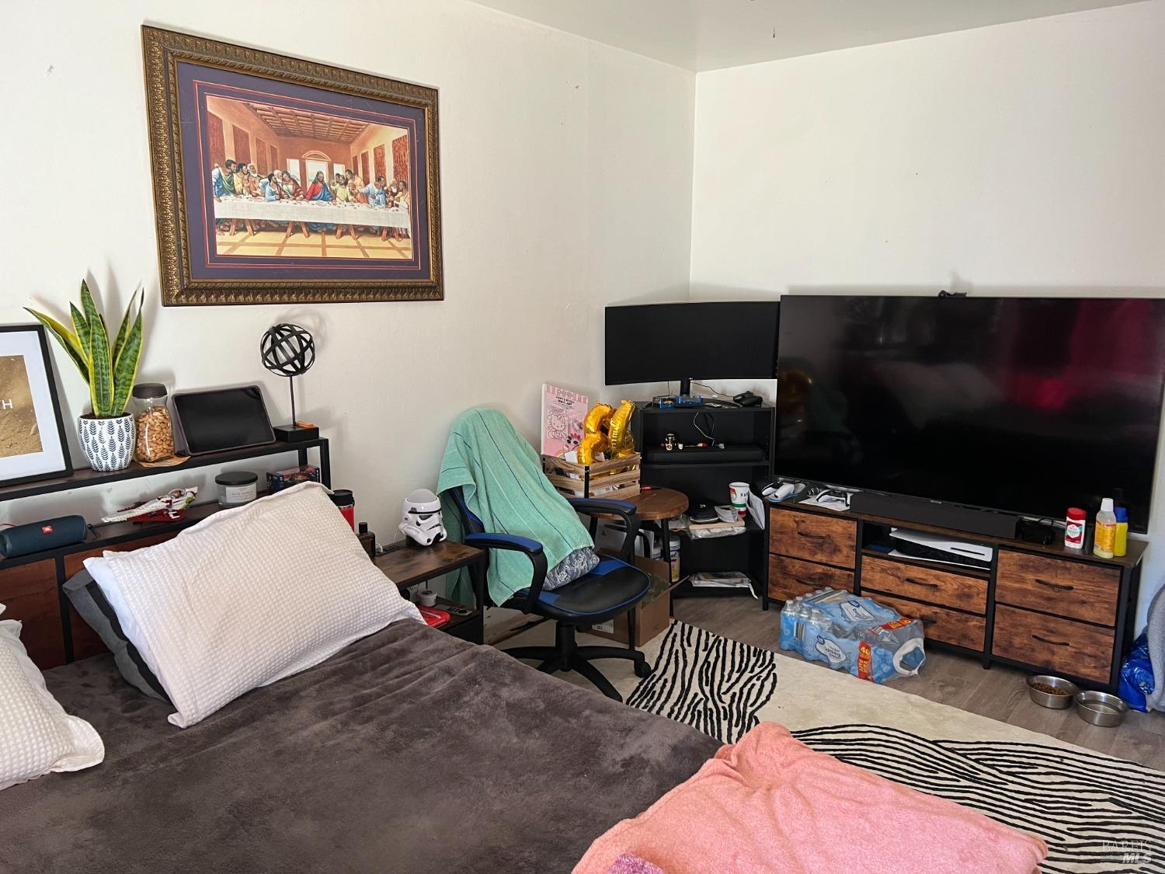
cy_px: 437
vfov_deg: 53.1
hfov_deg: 67.3
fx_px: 875
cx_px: 582
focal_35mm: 26
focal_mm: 5.7
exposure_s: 1/63
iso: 125
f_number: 1.5
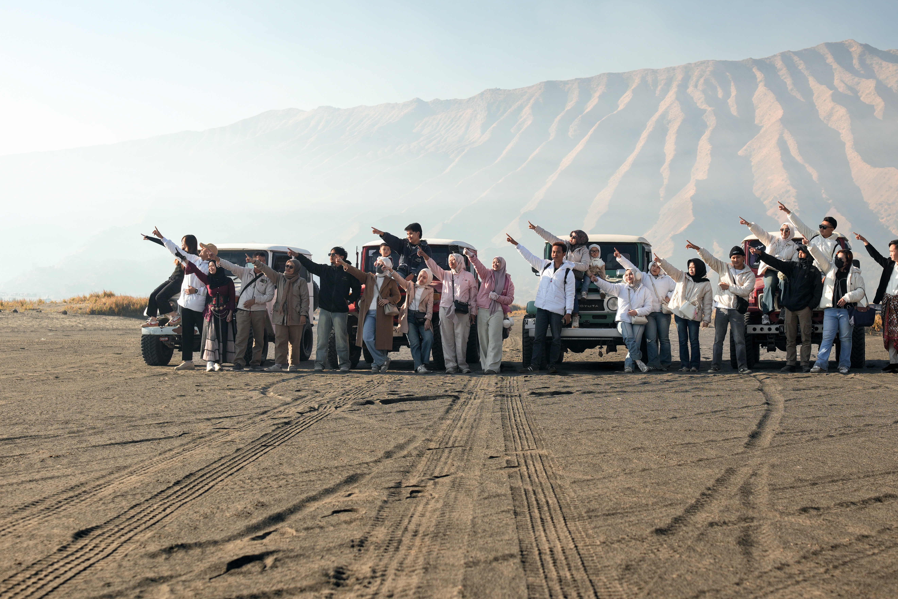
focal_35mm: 48
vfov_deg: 28.3
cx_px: 508
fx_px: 1187
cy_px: 264
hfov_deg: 41.4
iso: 100
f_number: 3.2
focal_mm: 27
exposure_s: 1/125
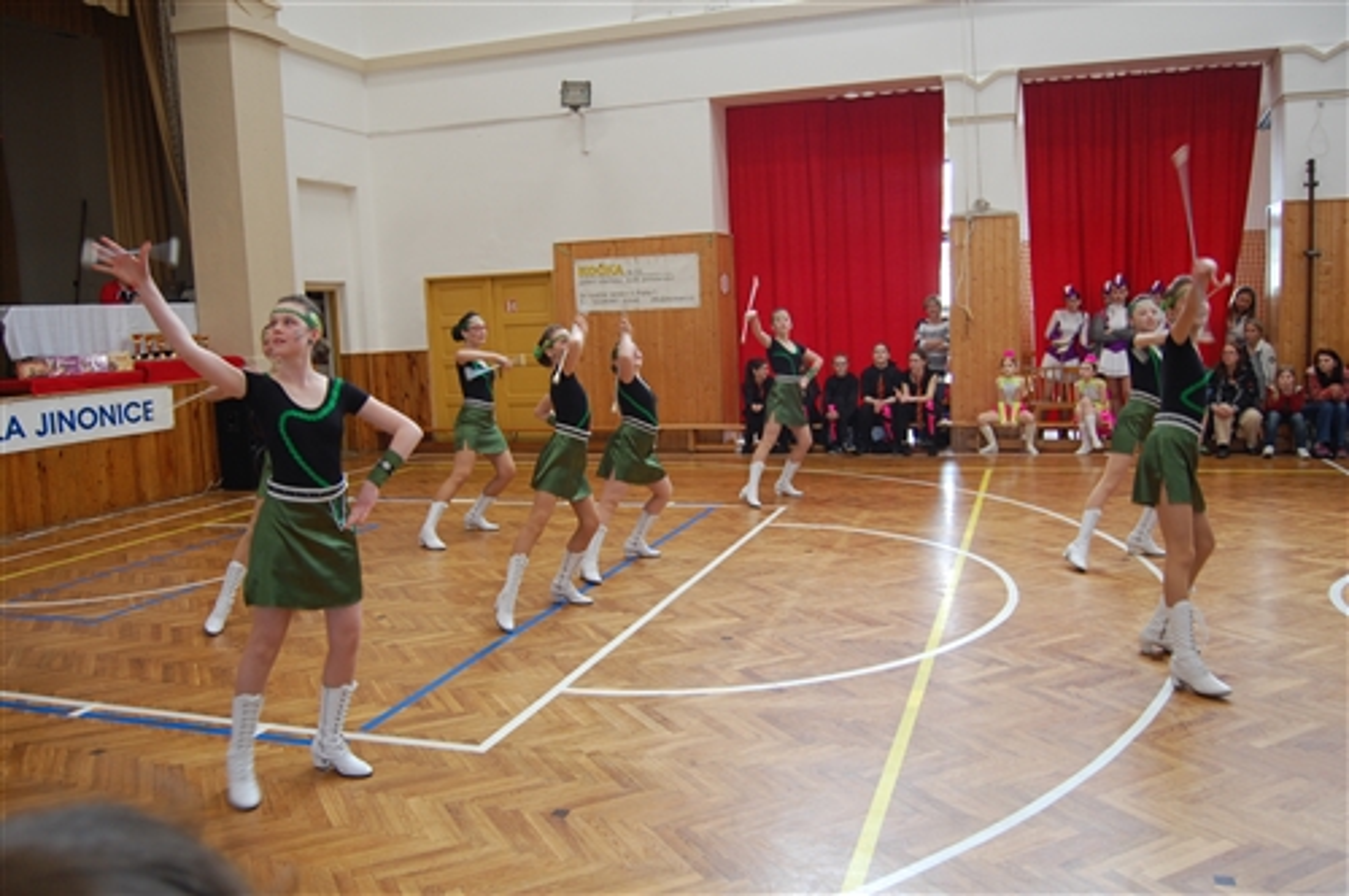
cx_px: 674
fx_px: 1067
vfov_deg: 45.6
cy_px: 448
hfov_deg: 64.6
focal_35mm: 28
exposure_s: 1/50
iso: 400
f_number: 3.5
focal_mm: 19
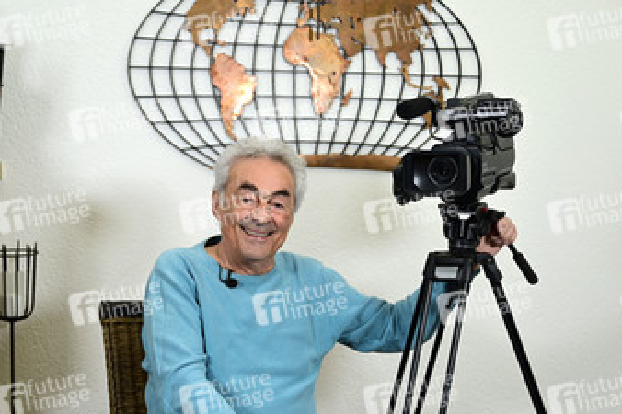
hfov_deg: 33.3
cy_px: 258
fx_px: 1036
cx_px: 251
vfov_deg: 22.5
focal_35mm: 60
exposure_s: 1/160
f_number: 2.8
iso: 720
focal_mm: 45
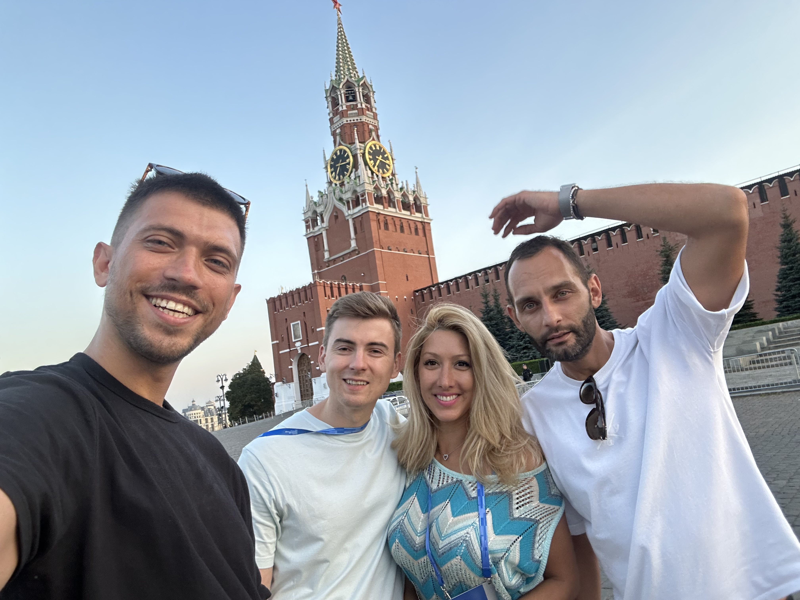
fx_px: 532
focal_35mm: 23
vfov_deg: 58.9
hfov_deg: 73.9
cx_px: 400
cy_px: 300
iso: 80
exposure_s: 1/85
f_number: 1.9
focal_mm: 2.69
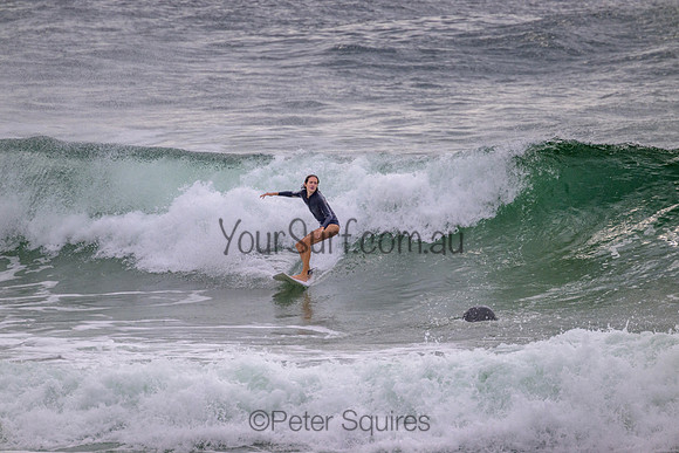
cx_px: 340
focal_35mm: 800
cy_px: 226
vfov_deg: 1.7
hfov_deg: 2.6
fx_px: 15092
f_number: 11
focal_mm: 800
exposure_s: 1/2000
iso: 1000
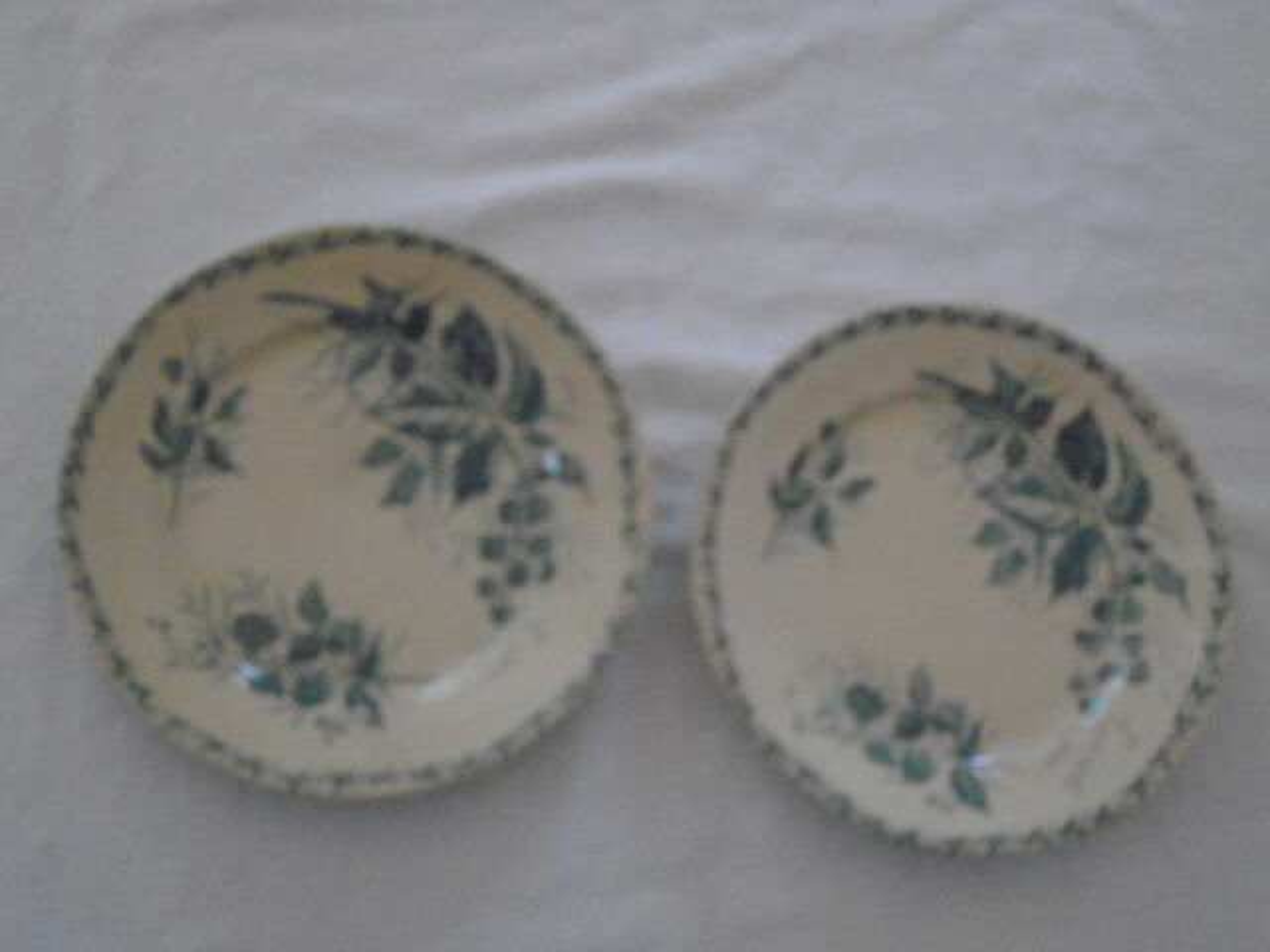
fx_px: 1798
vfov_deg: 29.7
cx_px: 635
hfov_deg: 38.9
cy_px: 476
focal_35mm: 49
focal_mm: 8.7
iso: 1250
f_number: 4.5
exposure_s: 1/160
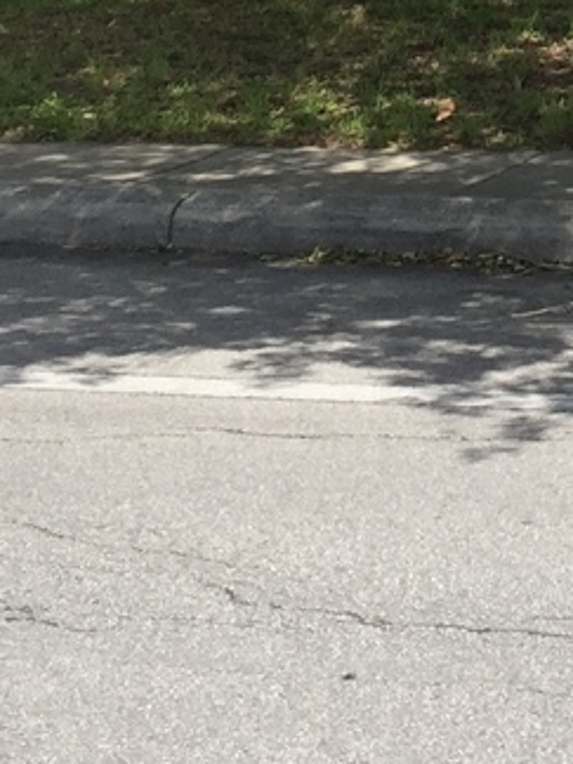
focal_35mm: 129
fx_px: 2847
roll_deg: -1.7
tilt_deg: +0.1
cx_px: 1045
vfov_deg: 14.4
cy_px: -351
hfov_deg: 10.7
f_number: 2.2
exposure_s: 1/807
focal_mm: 4.15
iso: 32
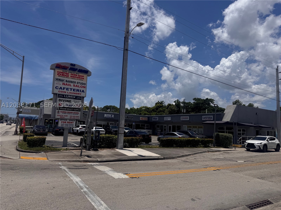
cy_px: 105
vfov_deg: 56.8
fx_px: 195
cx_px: 140
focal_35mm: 24
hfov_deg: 71.6
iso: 80
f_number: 1.78
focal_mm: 6.76
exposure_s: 1/12346
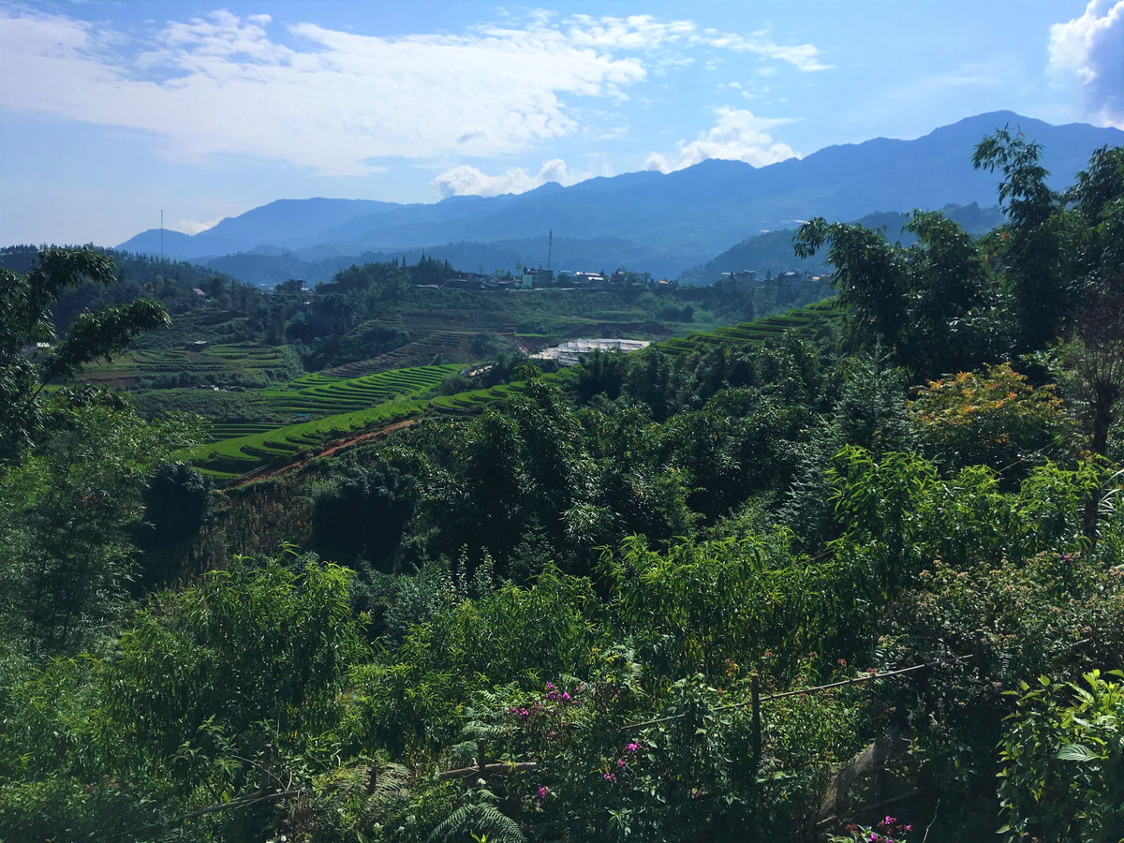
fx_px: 942
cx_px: 562
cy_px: 422
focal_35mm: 29
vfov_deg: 48.2
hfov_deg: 61.7
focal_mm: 4.15
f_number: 2.2
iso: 25
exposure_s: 1/3344
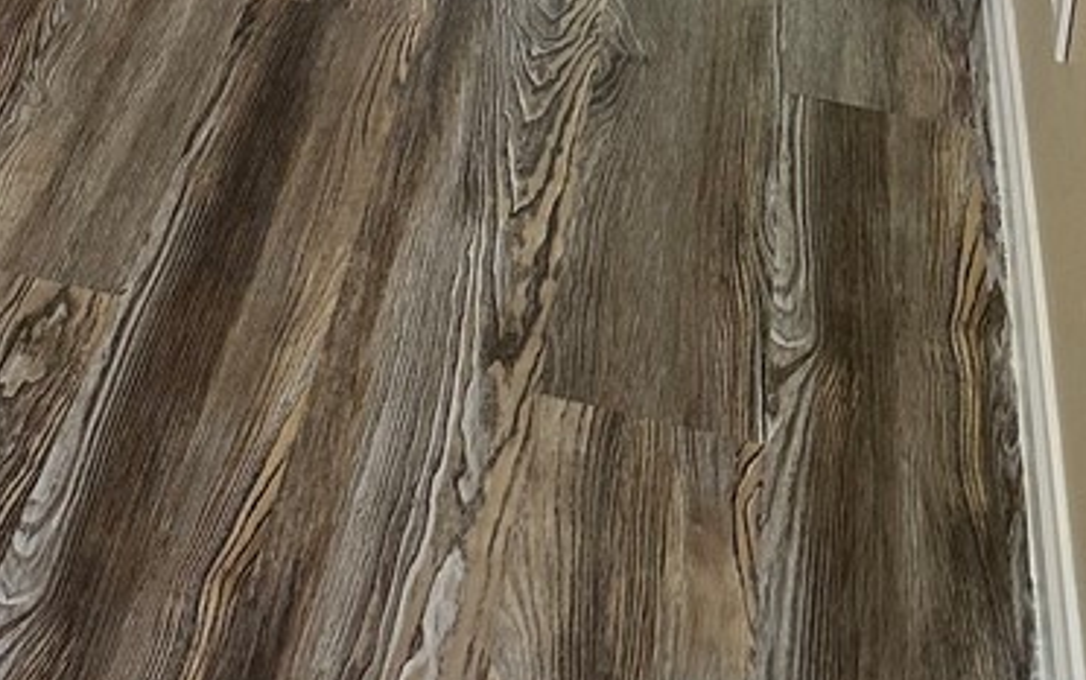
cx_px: 225
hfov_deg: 28.7
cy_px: -727
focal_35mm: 70
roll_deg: -0.6
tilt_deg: -14.5
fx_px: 2073
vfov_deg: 14.8
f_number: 1.78
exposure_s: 1/60
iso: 160
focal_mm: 6.86
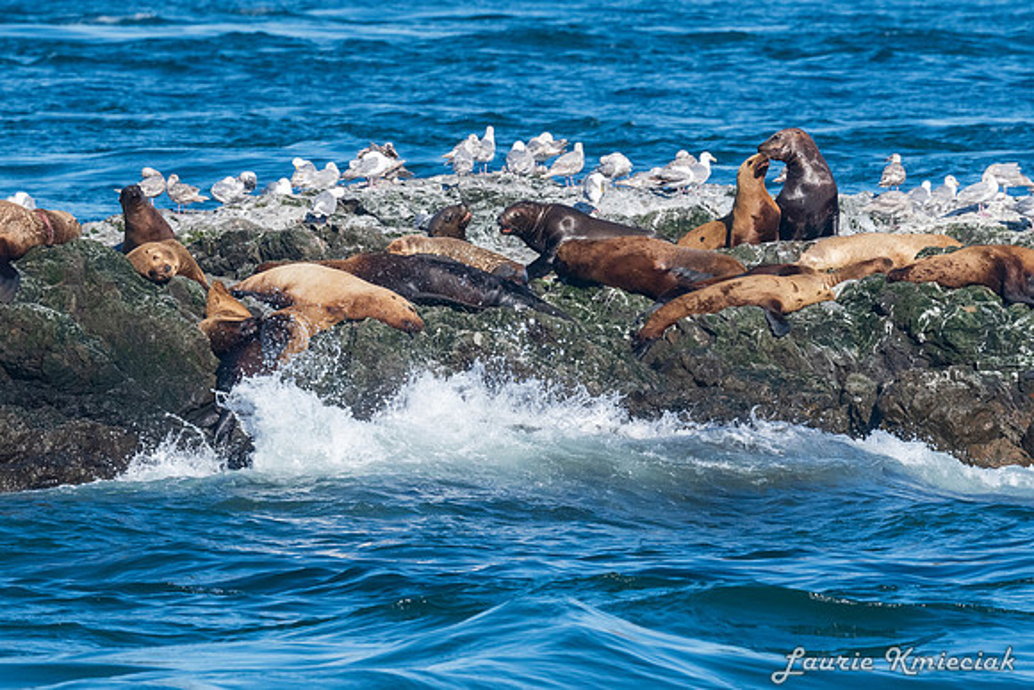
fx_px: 25760
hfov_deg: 2.3
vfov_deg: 1.5
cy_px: 412
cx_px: 449
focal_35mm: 897
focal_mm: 500
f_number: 8
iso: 900
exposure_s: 1/3200
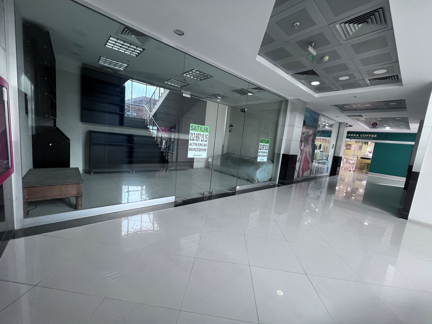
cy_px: 162
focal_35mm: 13
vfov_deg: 89.9
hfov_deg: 106.2
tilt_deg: -8.1
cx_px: 216
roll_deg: -5.8
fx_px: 162
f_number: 1.8
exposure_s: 1/50
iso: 125
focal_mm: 1.57
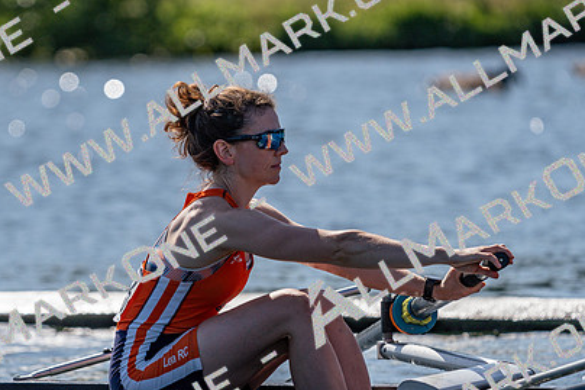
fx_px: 9258
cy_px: 211
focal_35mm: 570
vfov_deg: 2.4
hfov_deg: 3.6
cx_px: 184
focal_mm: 397
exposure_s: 1/2000
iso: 200
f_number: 6.3
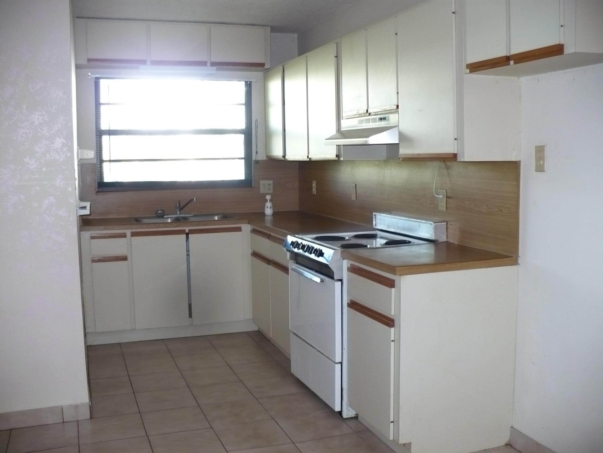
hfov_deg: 50.1
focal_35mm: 37
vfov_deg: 38.7
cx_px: 302
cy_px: 226
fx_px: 645
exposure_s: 1/30
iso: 200
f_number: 2.8
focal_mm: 6.1
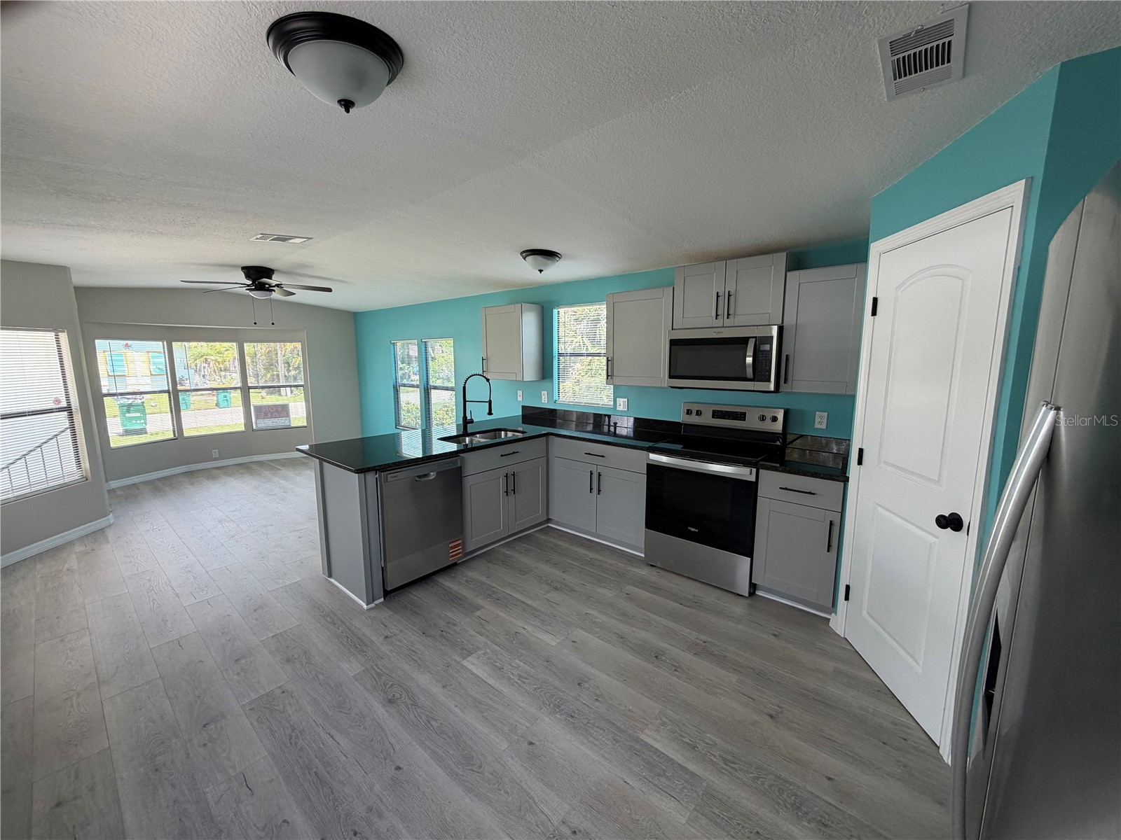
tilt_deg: -8.9
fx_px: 453
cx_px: 560
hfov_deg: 102.1
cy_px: 420
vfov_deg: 85.7
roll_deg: +1.4
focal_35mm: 14
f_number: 2.2
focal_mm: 2.22
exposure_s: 1/121
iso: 80
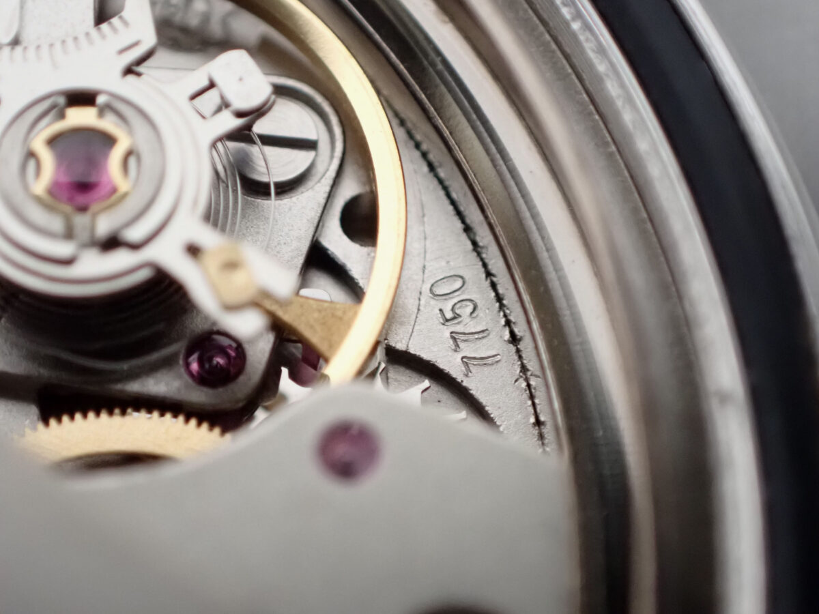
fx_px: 2366
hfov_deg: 19.6
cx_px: 410
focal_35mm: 100
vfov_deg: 14.8
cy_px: 307
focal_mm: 18
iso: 1600
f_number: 4.9
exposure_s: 1/100
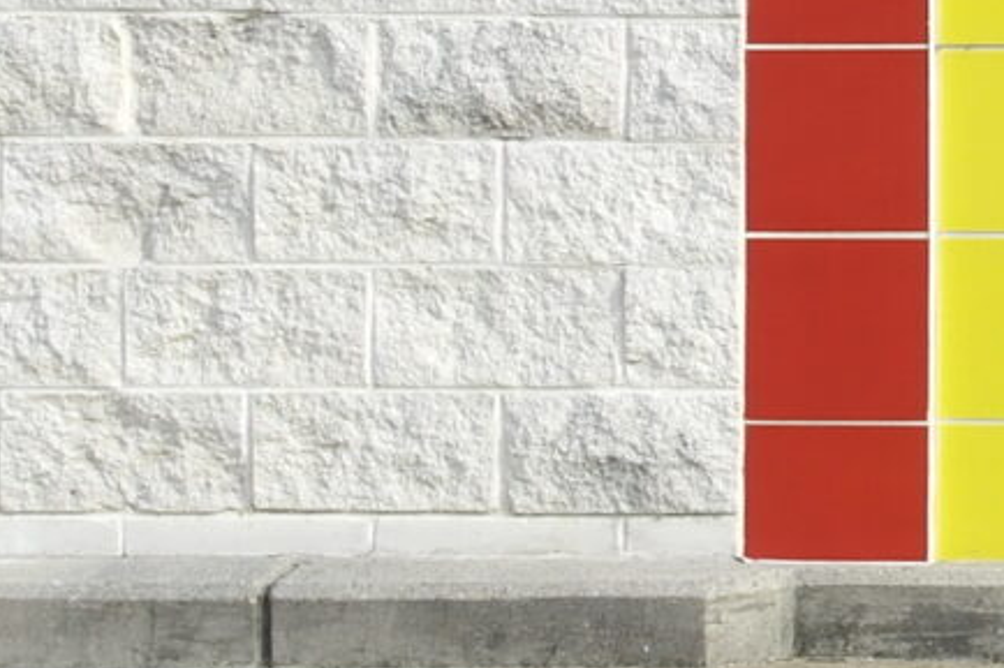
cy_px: -232
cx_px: 2619
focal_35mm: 177
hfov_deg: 9.8
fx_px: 4934
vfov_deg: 7.7
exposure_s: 1/160
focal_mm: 20
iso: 100
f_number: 5
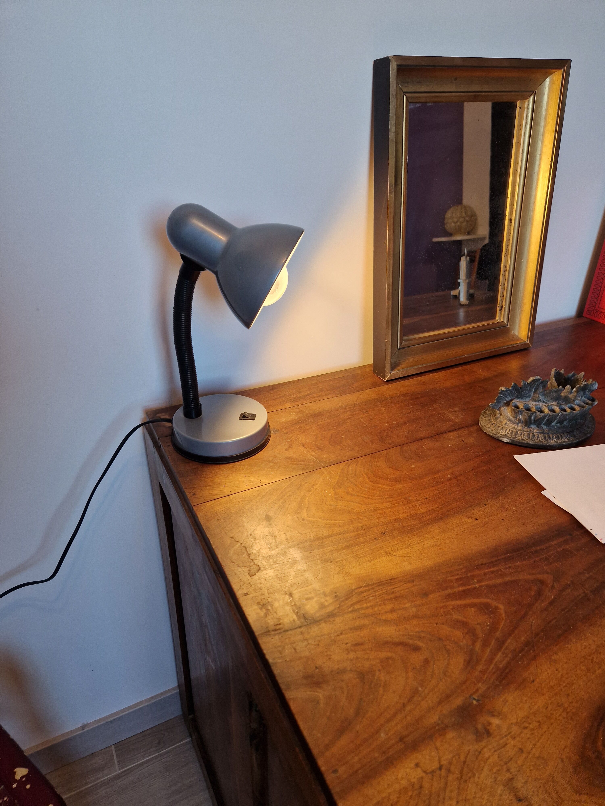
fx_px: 536
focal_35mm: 23
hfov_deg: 58.9
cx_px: 302
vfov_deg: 73.9
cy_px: 403
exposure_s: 1/180
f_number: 1.8
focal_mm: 5.4
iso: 200
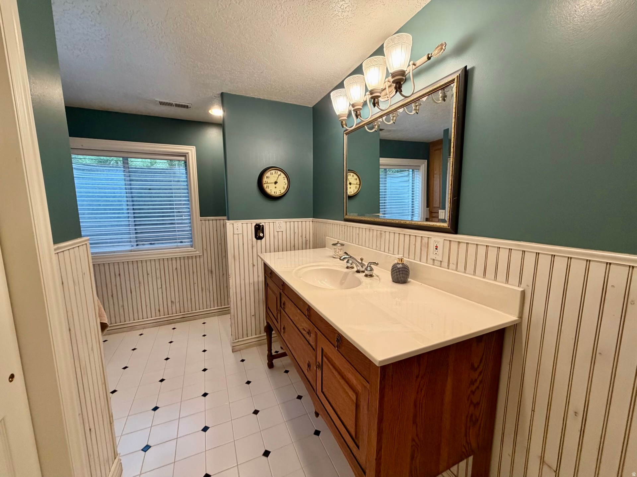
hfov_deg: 102.1
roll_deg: +0.5
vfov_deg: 85.7
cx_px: 318
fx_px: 258
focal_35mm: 14
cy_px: 238
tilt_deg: -6.8
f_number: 2.2
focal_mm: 2.22
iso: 320
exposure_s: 1/120
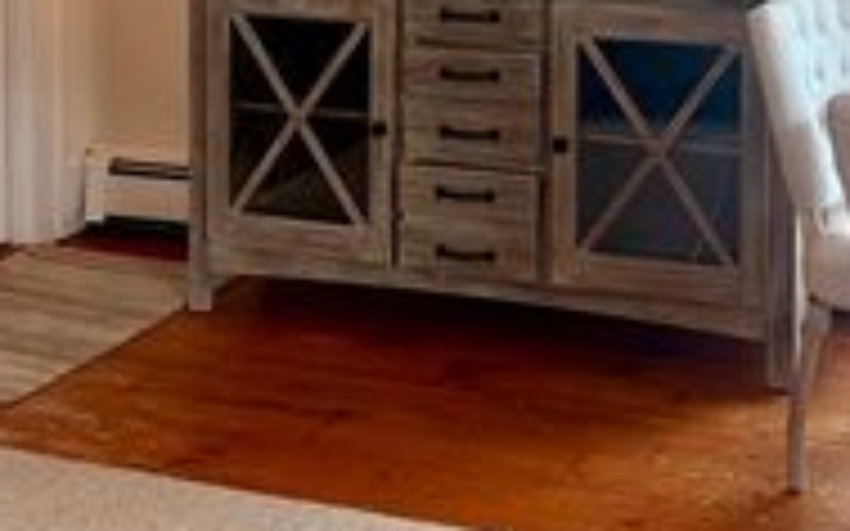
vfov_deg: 17.1
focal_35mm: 73
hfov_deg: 28.1
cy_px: -106
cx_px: 562
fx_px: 1691
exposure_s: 1/168
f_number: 1.6
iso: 125
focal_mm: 5.96
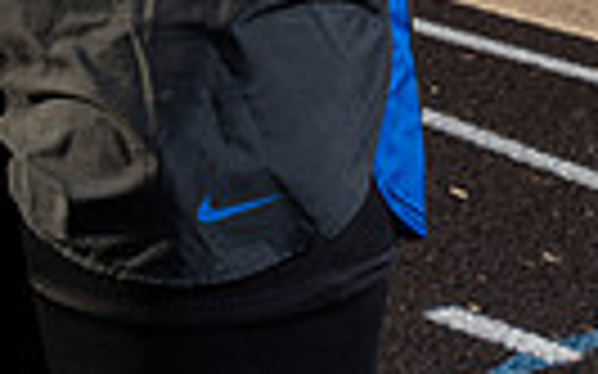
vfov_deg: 6.6
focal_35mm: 186
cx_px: 81
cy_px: -622
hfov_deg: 11.2
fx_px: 3030
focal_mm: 54
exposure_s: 1/250
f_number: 10
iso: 160
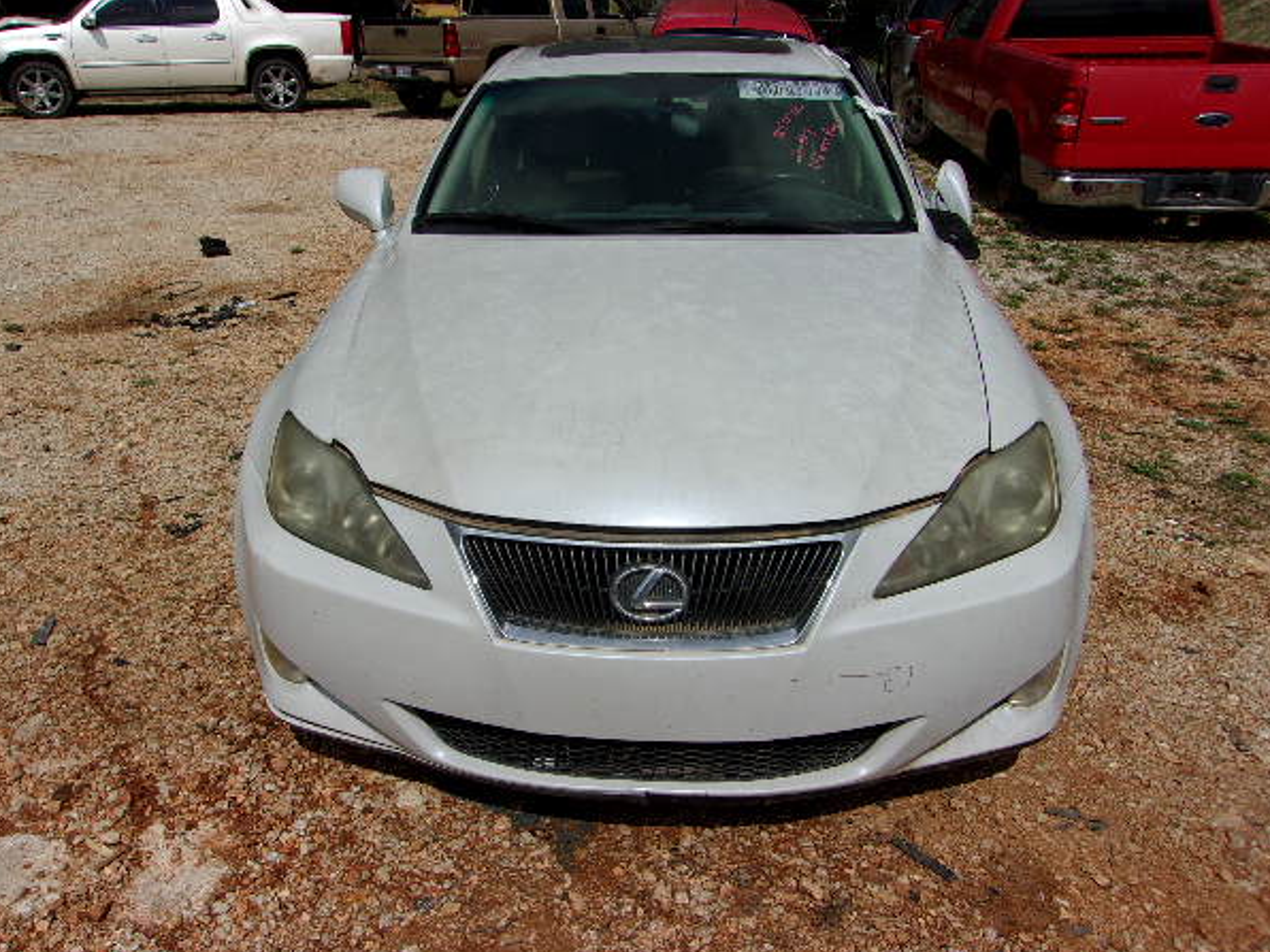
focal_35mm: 29
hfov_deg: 61.6
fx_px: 1064
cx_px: 603
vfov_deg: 48.2
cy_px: 473
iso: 80
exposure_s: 1/280
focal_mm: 4.9
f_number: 10.4
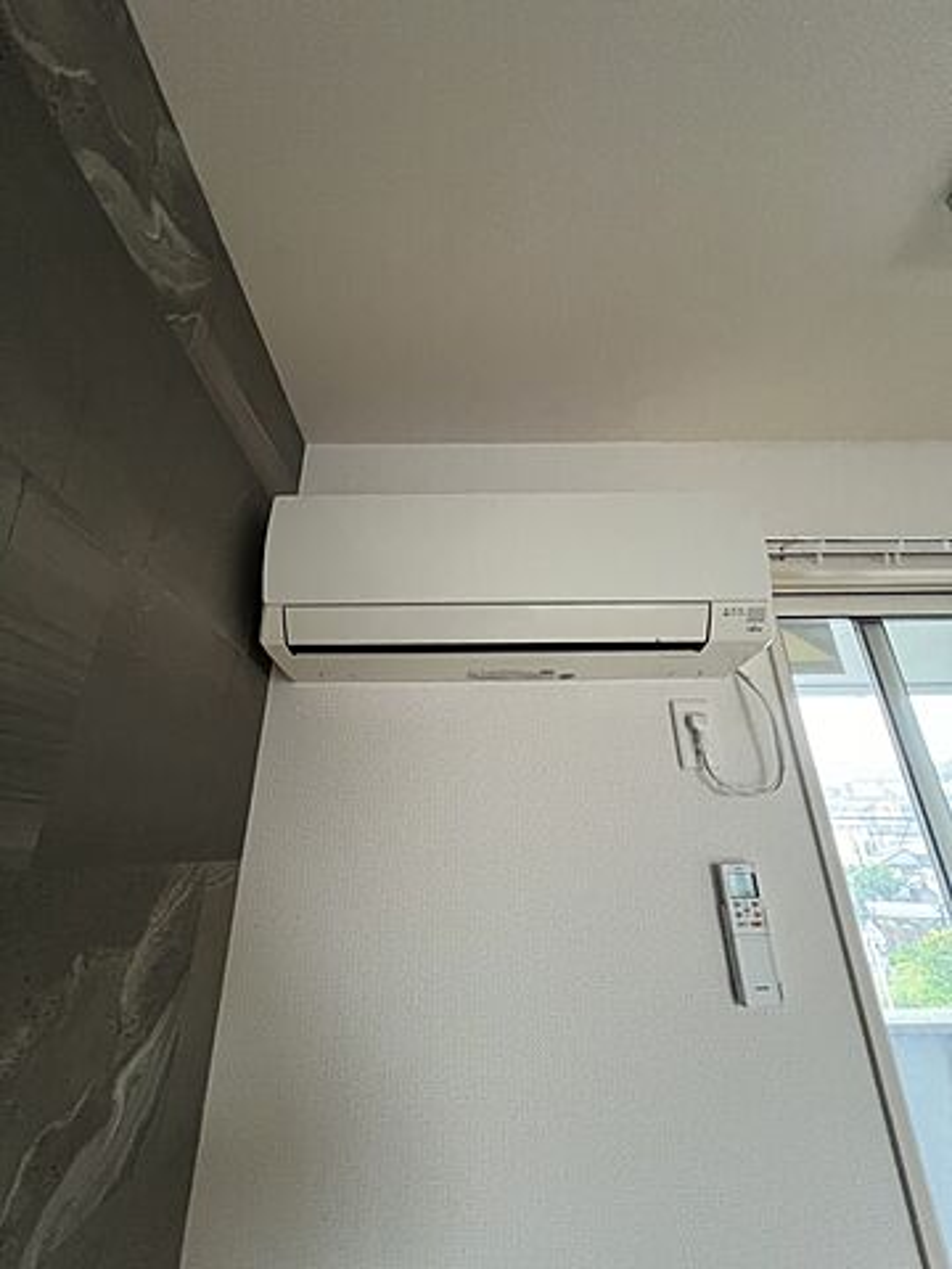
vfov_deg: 106.2
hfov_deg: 89.9
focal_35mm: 13
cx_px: 476
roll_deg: +3.5
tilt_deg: +24.1
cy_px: 634
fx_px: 477
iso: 640
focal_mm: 1.57
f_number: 1.8
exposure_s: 1/60
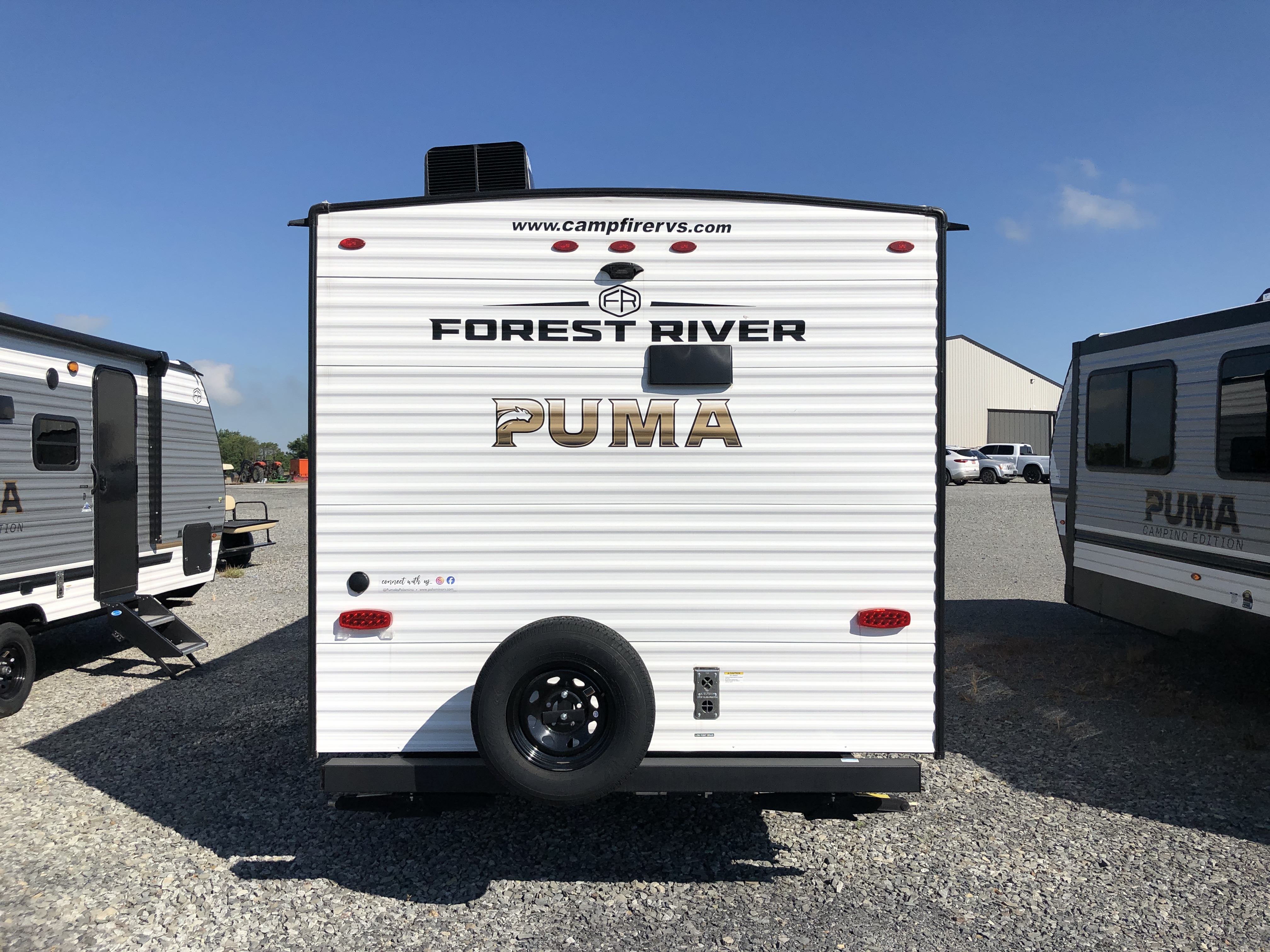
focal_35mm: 28
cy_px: 476
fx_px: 1027
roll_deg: +0.7
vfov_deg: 49.7
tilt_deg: -0.7
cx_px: 635
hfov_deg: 63.4
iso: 20
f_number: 1.8
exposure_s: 1/4808
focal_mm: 3.99
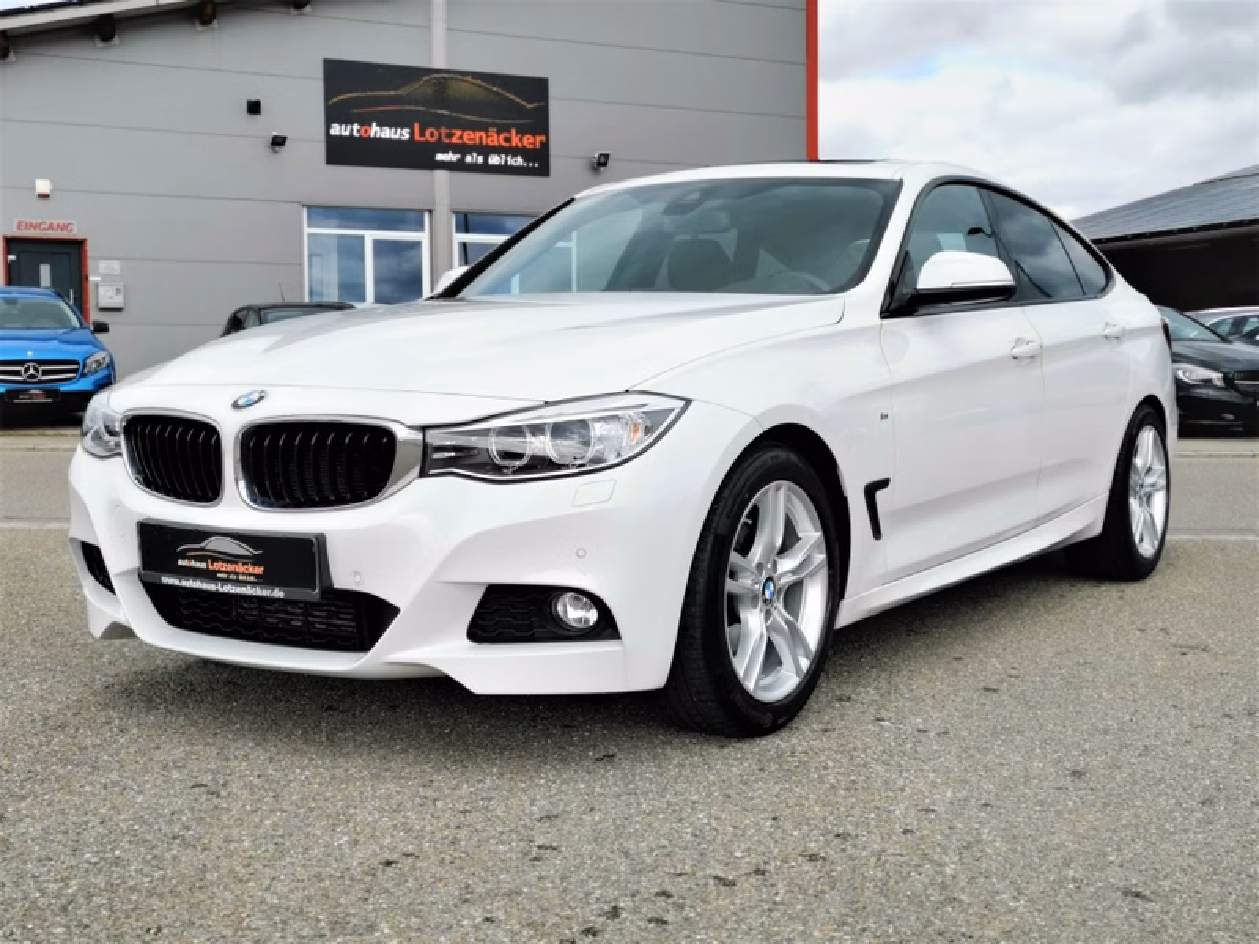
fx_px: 1637
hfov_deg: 42.1
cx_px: 630
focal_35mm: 45
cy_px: 472
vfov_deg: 32.2
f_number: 1.8
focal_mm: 5.58
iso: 50
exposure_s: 1/1597
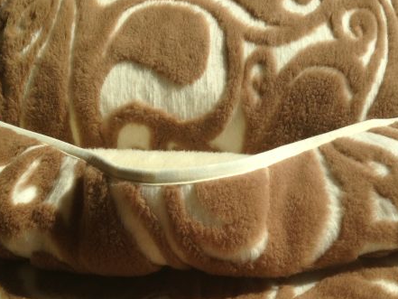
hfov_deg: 36.1
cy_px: 194
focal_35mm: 53
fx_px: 610
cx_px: 221
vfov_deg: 27.4
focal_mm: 4.13
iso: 50
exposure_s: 1/2088
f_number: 2.4
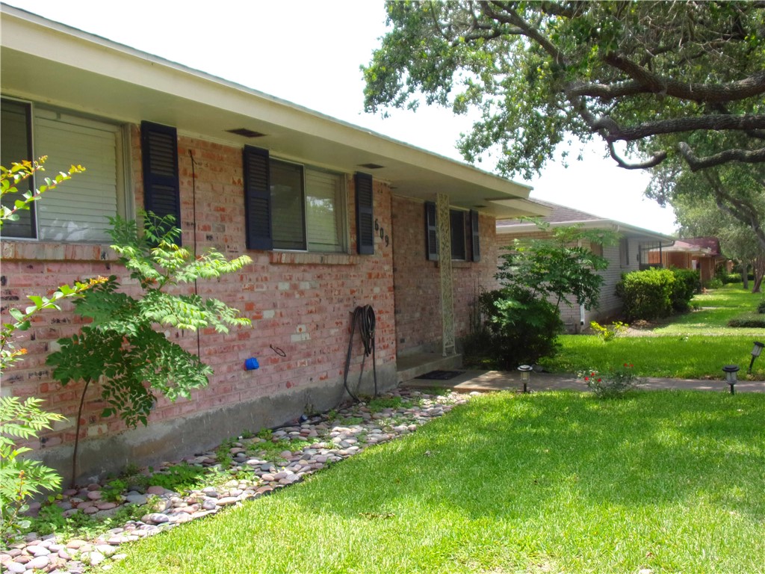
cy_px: 287
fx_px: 862
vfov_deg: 36.8
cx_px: 382
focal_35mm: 39
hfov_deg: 47.9
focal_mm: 7
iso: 80
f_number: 3.9
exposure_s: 1/280
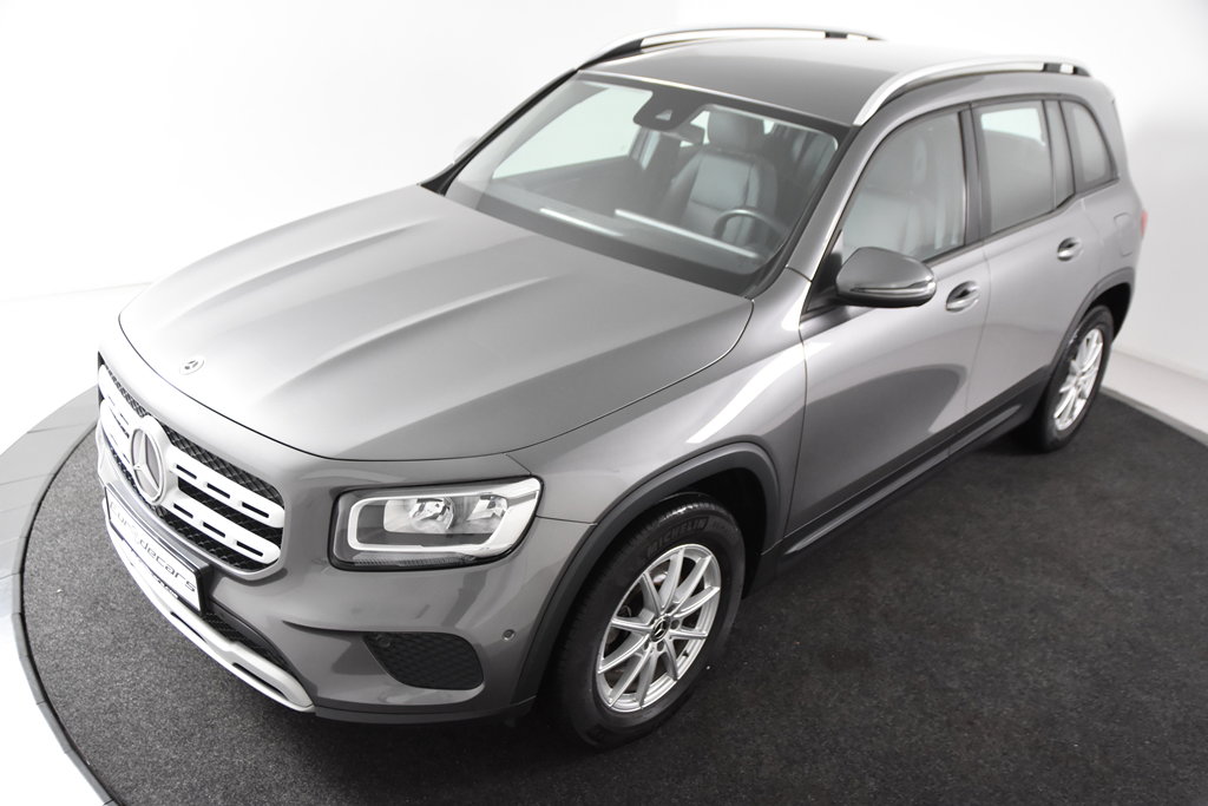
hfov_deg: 61.9
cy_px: 403
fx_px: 1007
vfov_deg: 43.6
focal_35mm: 30
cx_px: 604
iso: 1600
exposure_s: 1/40
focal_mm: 20
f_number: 3.2
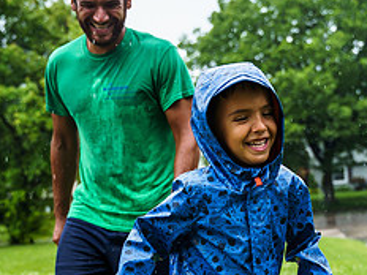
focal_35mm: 83
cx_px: 242
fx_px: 880
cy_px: 283
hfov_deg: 23.5
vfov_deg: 17.3
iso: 400
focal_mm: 33.1
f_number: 2.8
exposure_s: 1/800
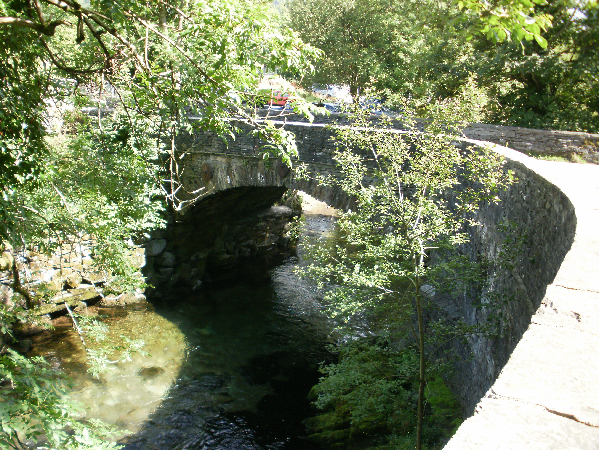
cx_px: 300
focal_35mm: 36
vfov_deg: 39.7
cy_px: 225
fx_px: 623
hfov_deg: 51.4
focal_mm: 6.3
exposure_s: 1/125
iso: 100
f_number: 3.5
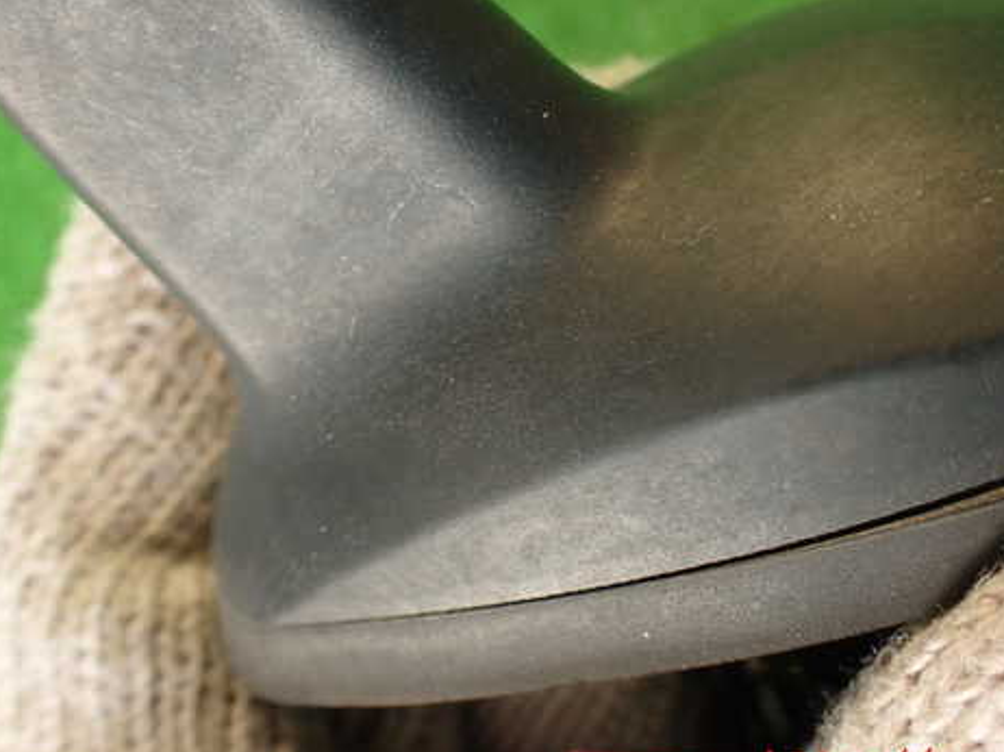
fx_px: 1131
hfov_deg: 47.6
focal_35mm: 39
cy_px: 311
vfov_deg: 36.7
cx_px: 604
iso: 200
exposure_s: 1/30
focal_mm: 5.4
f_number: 2.3
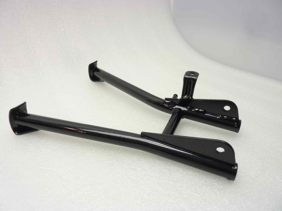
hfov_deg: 69.4
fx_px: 204
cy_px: 106
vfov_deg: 54.9
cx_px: 141
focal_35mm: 25
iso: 80
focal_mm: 4.1
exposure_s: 1/15
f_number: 3.3
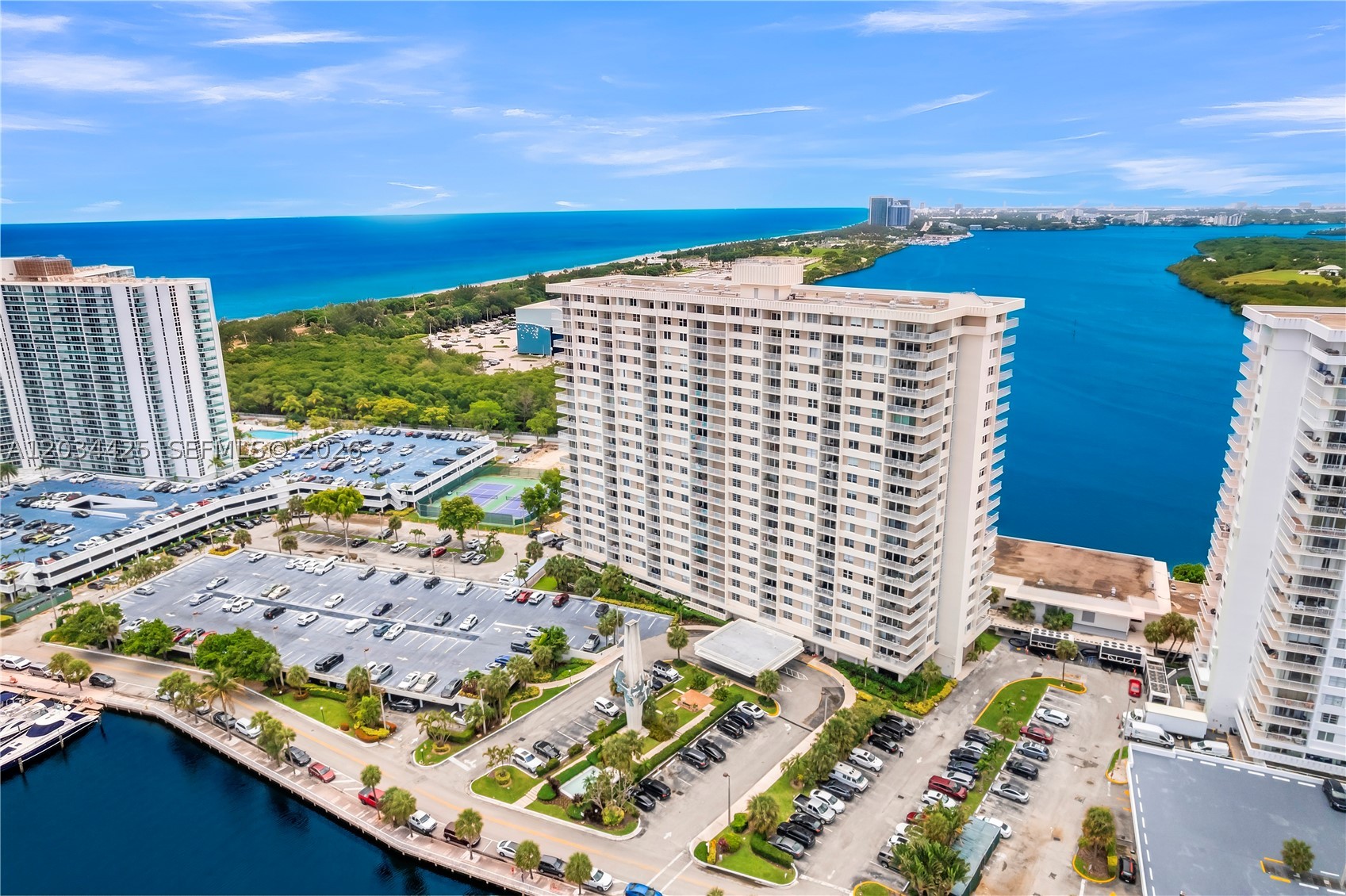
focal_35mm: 22
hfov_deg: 78.6
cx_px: 673
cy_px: 448
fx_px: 822
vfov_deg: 57.2
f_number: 2.8
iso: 130
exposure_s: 1/4000
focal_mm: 8.38
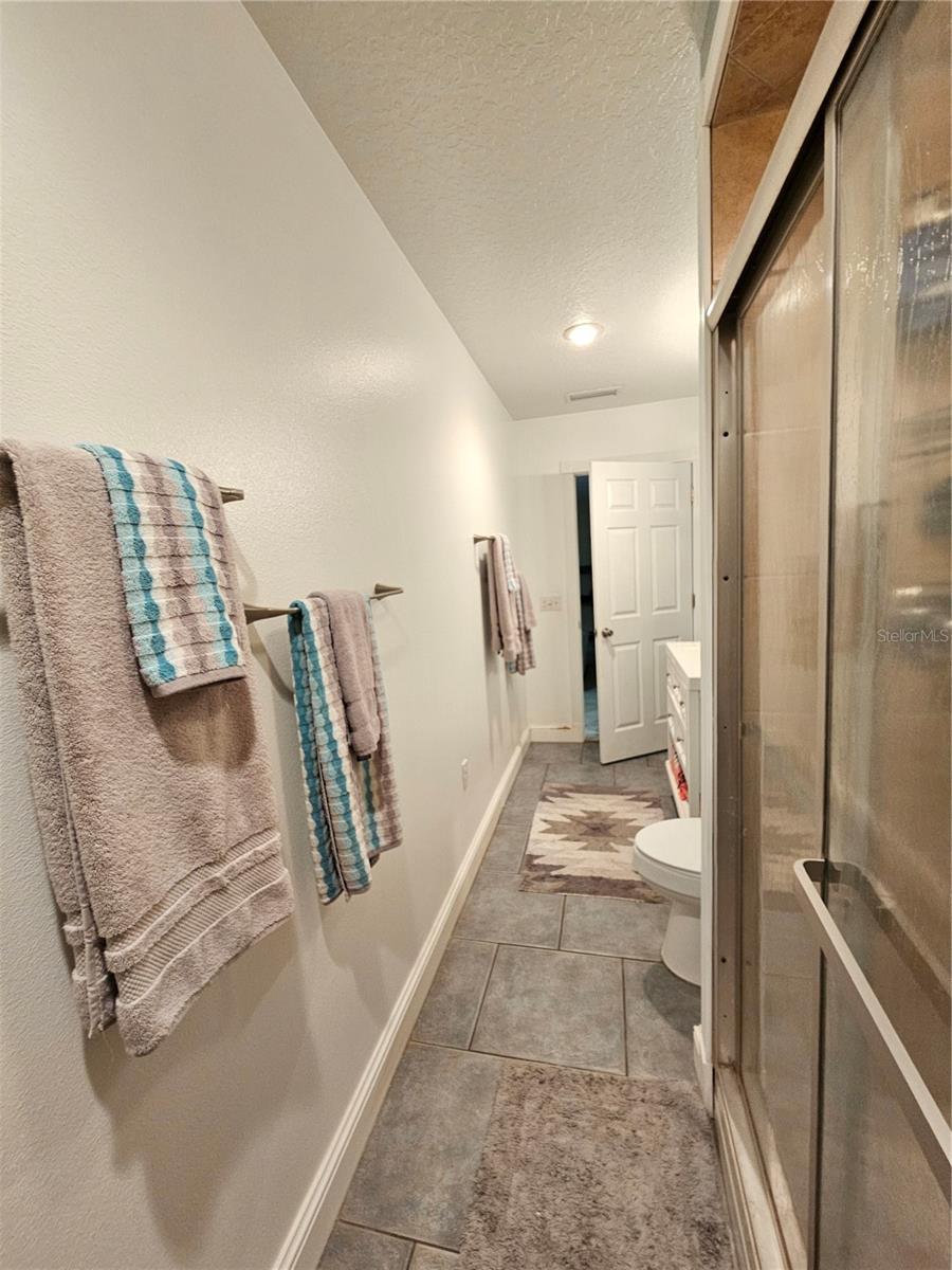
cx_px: 476
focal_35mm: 13
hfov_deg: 89.9
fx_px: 477
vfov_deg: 106.2
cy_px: 635
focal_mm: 2.2
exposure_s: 1/40
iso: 320
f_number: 2.2
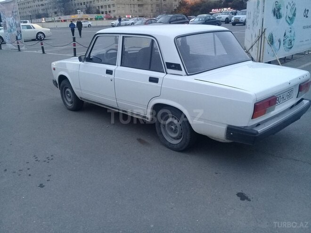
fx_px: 279
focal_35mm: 31
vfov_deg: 45.4
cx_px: 156
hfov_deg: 58.4
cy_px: 116
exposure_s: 1/33
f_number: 2.2
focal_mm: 3.3
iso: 160
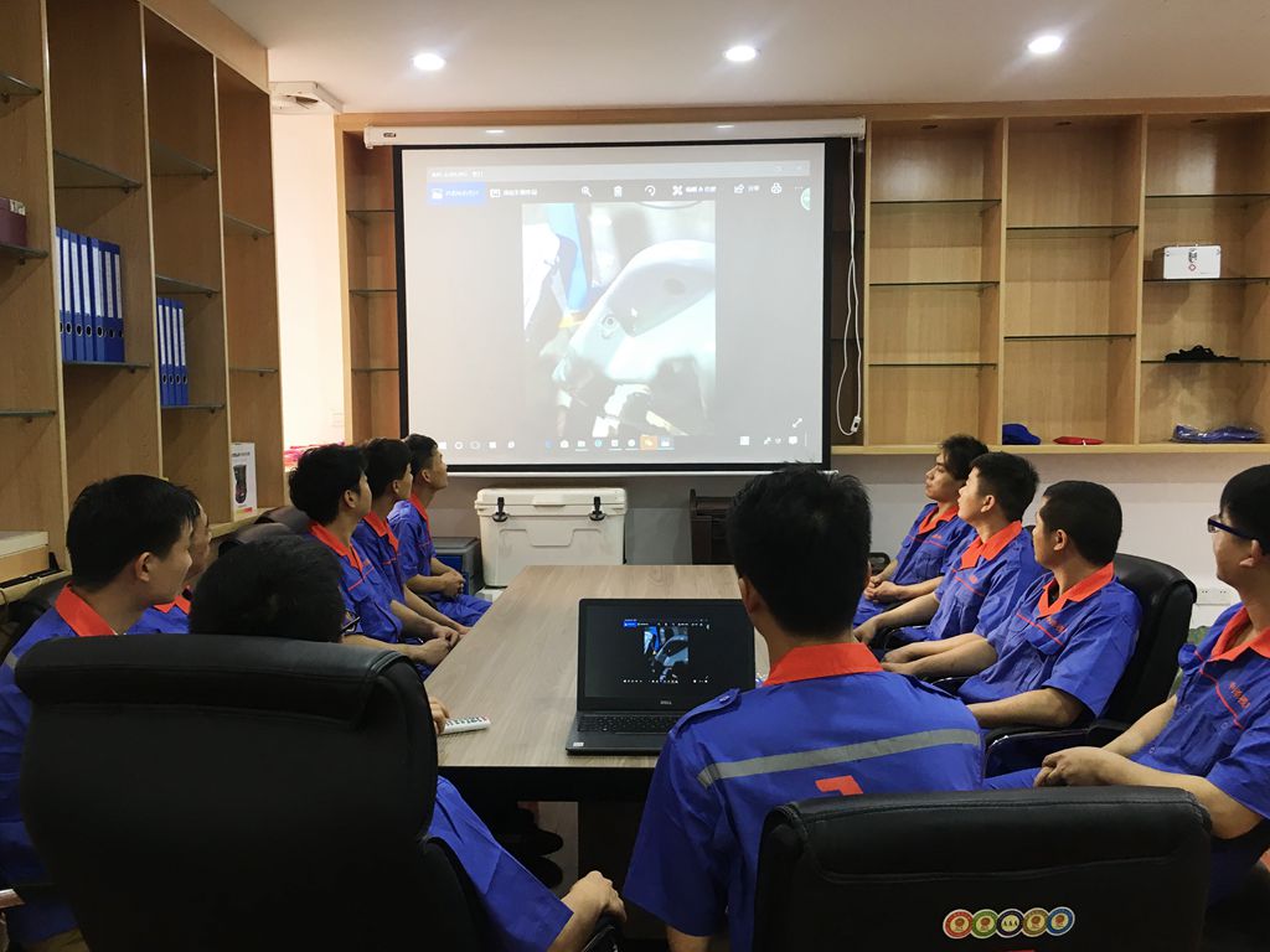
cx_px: 635
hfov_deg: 61.7
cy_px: 476
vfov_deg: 48.2
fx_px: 1064
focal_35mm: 29
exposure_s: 1/33
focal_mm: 4.15
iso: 64
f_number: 2.2
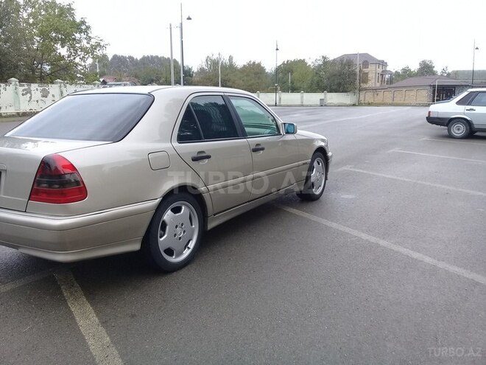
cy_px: 182
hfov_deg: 58.4
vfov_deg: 45.4
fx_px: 435
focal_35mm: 31
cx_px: 243
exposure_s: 1/131
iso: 50
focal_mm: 3.3
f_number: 2.2
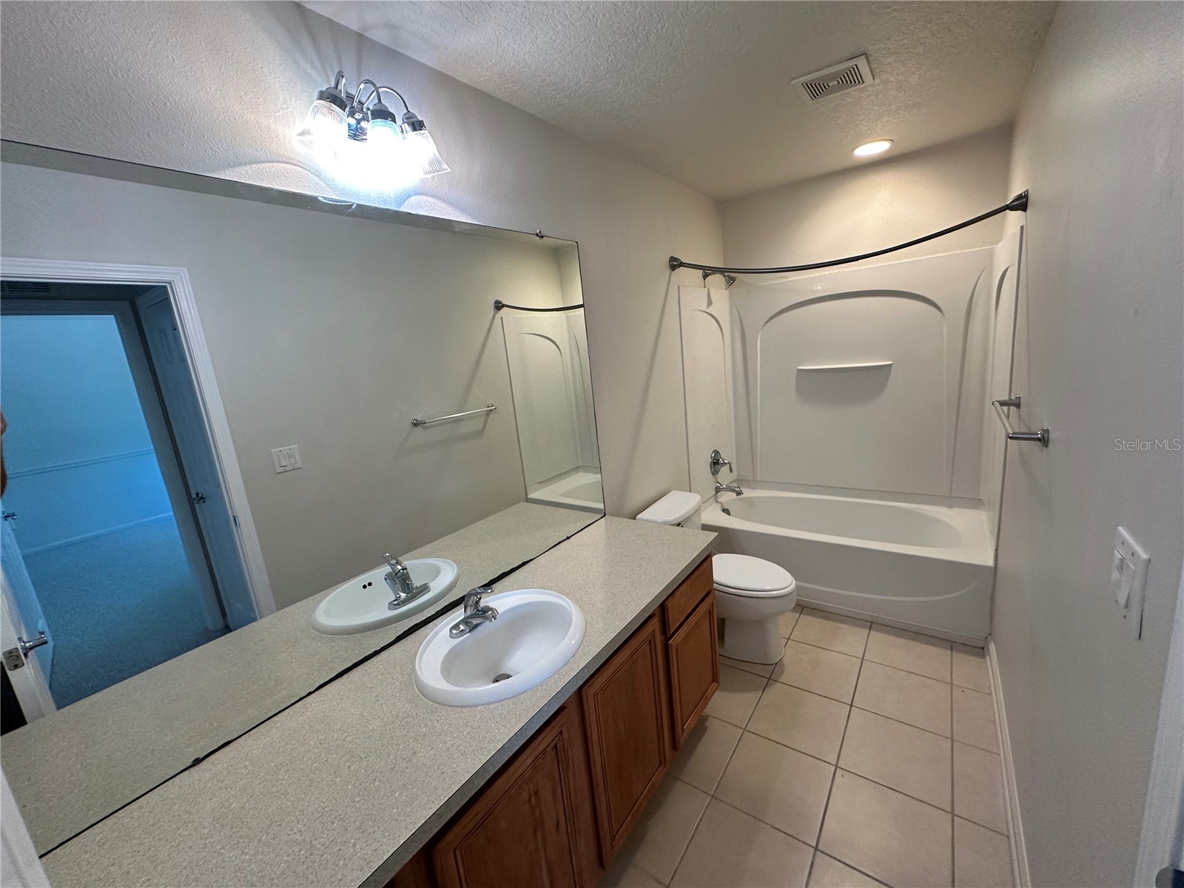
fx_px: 479
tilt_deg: -11.6
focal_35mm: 14
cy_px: 444
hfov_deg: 102.1
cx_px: 592
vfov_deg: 85.7
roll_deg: +5.4
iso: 200
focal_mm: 2.22
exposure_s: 1/120
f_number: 2.2
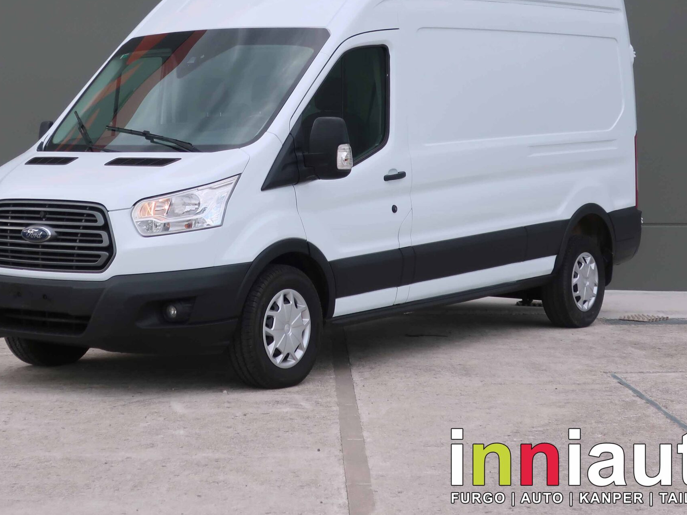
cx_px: 279
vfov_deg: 39.0
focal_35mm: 36
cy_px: 159
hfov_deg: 51.1
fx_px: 714
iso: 80
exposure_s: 1/3200
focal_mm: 6.86
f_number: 1.8
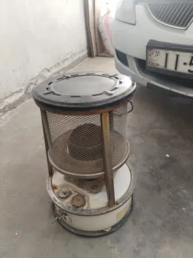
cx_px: 96
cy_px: 129
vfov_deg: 61.7
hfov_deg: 48.2
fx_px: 216
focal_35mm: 29
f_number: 1.8
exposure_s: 1/30
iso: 445
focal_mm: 4.75
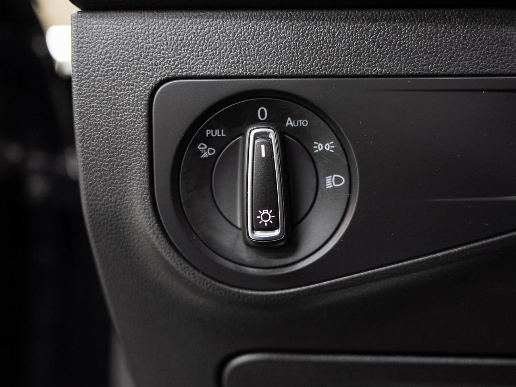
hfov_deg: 46.7
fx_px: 598
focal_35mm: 40
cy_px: 194
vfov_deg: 35.9
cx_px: 258
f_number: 3.2
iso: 1250
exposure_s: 1/40
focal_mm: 37.1
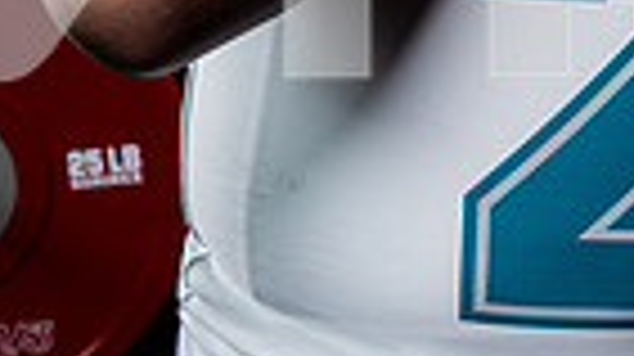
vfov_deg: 5.1
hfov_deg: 9.2
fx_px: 3930
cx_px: 445
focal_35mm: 234
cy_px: -374
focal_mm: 70
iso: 640
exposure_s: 1/250
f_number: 9
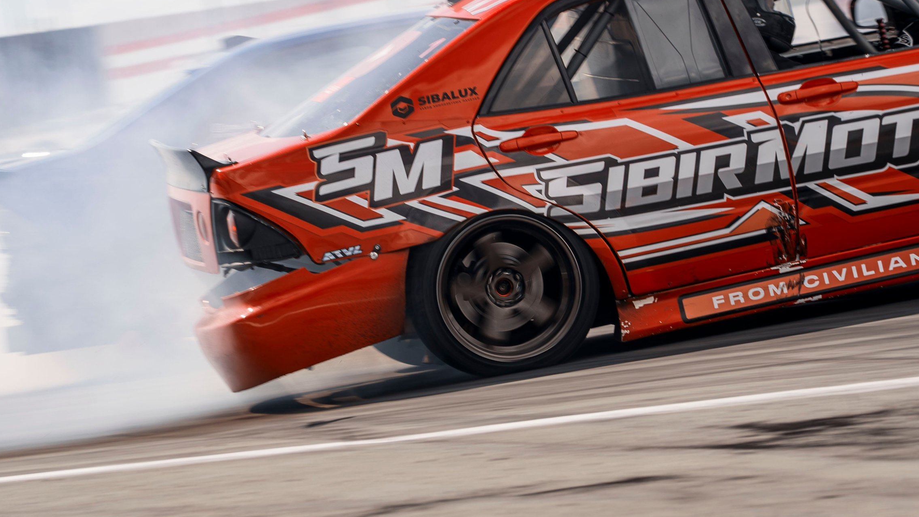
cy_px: 249
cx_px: 446
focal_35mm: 238
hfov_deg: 9.1
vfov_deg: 5.1
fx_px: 5801
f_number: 10
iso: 100
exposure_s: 1/125
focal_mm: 135
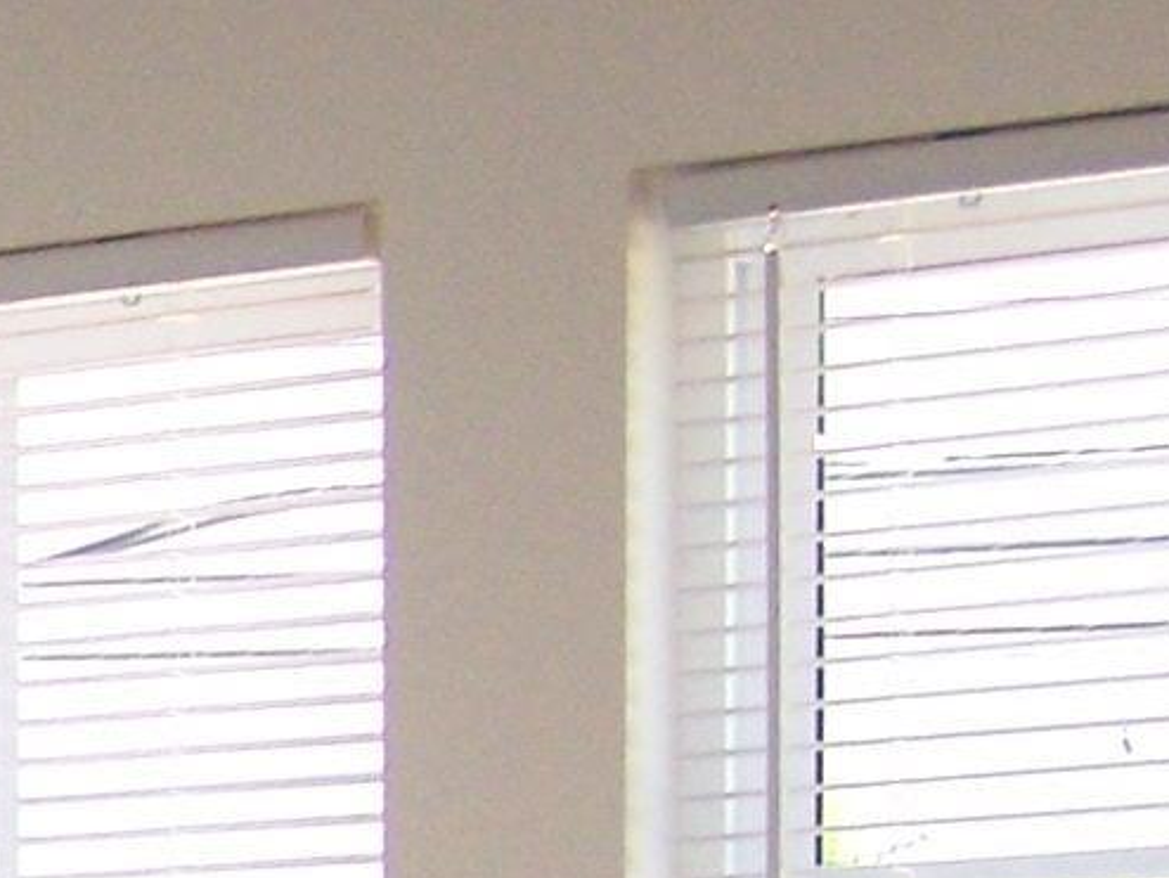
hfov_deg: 8.4
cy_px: 1948
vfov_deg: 6.5
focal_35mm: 218
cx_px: -1486
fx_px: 7366
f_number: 2.8
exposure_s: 1/100
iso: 160
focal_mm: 6.3
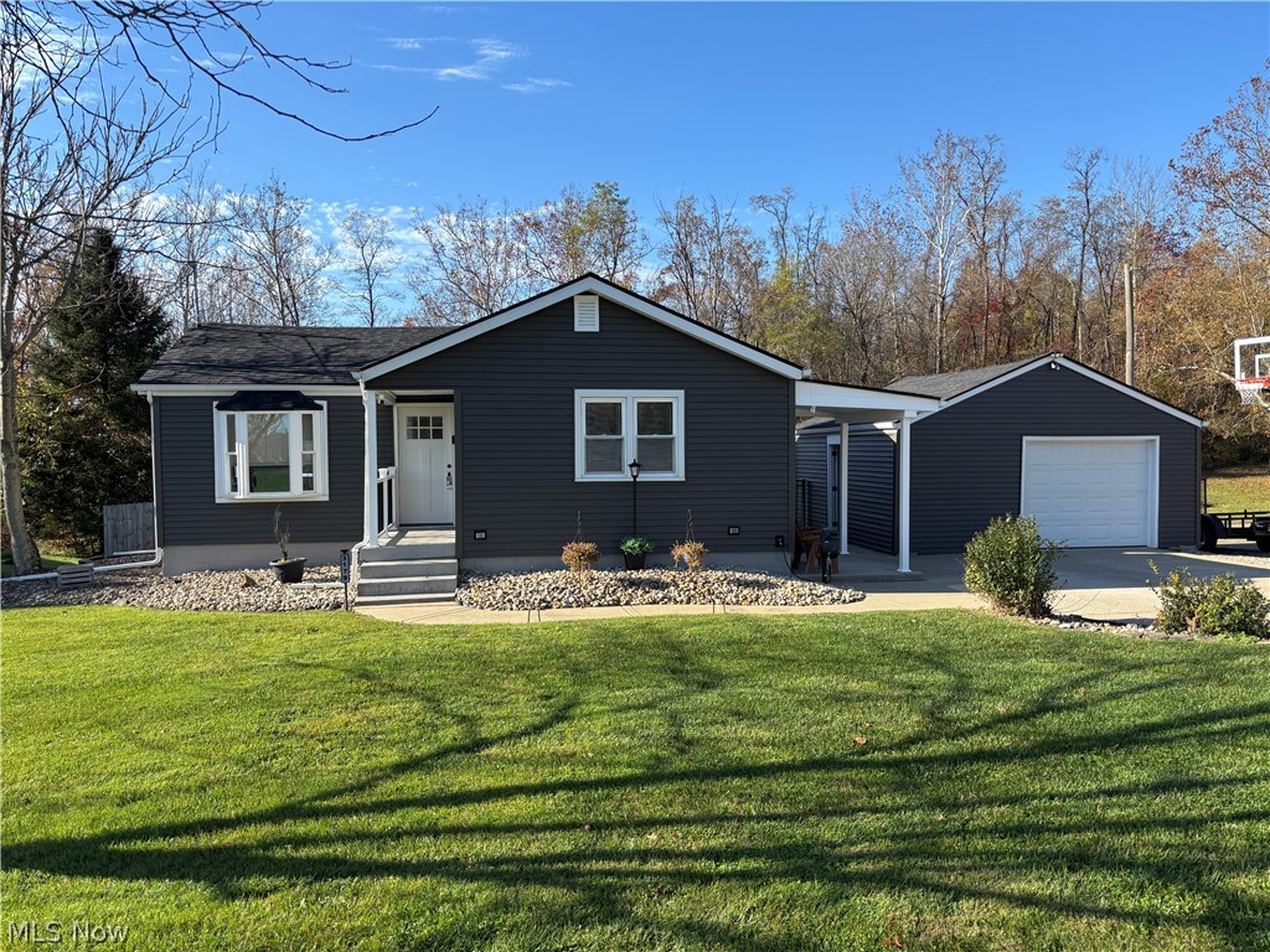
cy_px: 476
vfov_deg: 53.1
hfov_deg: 67.3
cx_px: 635
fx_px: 954
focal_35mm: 26
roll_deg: -0.2
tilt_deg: -2.5
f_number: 1.6
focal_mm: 5.96
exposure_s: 1/1499
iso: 50
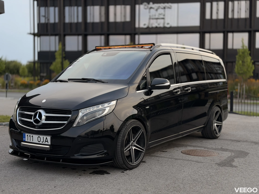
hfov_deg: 39.7
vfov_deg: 30.3
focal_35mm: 48
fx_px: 359
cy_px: 97
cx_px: 130
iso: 100
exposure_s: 1/394
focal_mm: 6.76
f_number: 1.78
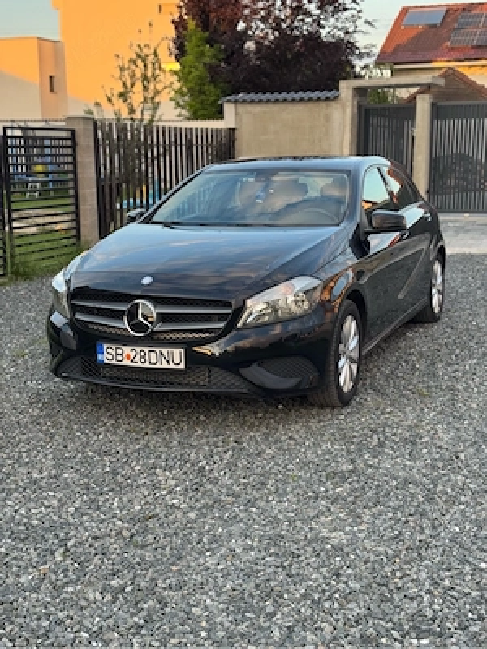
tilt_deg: -10.5
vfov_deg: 39.7
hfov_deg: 30.3
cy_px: 324
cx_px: 244
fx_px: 900
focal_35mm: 48
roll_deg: -0.6
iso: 64
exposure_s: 1/125
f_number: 1.78
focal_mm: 6.76
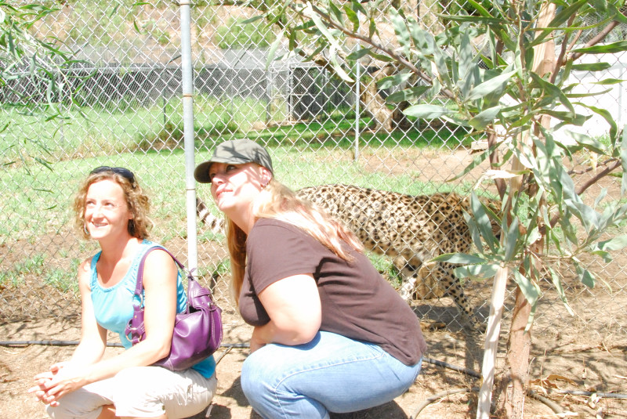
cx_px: 314
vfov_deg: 34.3
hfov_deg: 49.5
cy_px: 210
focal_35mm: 39
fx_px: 680
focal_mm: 26
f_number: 24
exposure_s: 1/90
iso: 1600
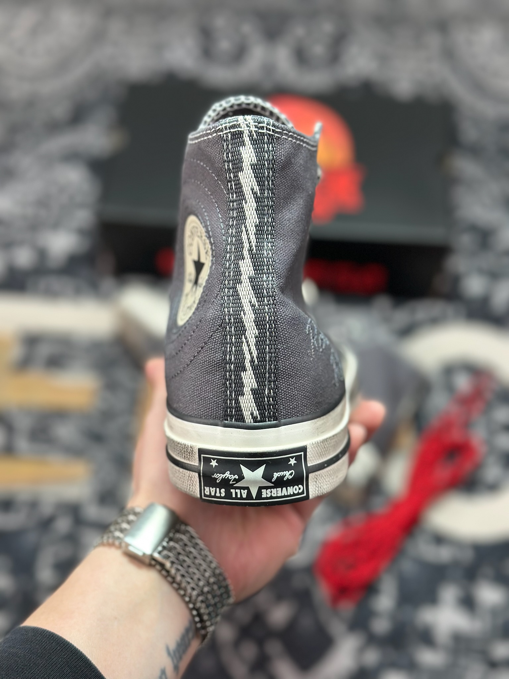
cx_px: 254
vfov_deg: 39.7
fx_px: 941
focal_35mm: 48
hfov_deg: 30.3
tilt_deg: -59.3
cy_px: 340
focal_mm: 6.86
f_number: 1.78
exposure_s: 1/363
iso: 80
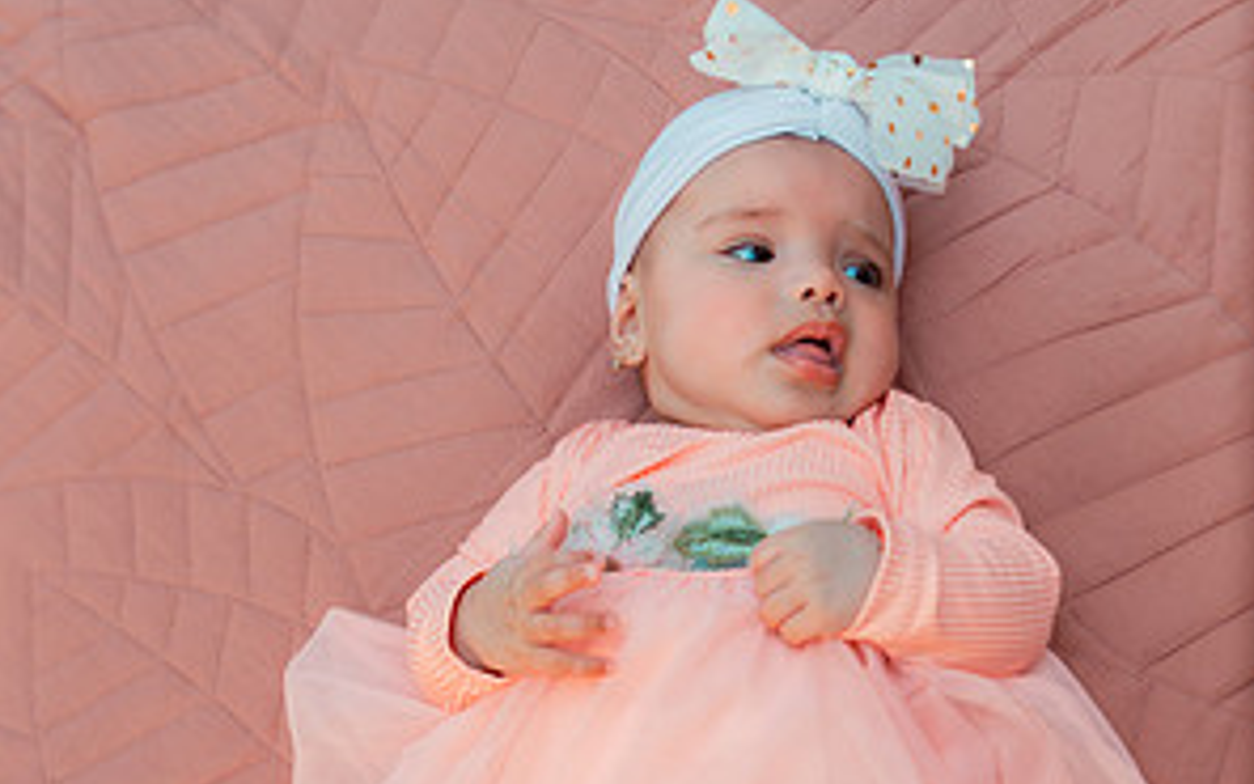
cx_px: 629
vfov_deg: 20.1
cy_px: 835
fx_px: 2119
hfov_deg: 33.0
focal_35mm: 62
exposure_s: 1/250
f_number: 3.2
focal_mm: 40
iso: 320
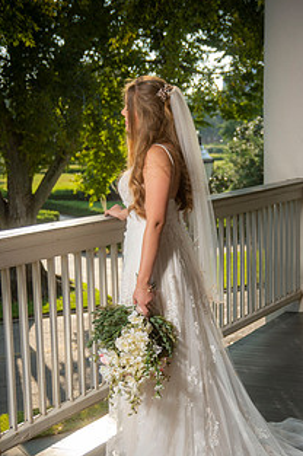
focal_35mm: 69
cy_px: 296
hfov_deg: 19.7
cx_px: 184
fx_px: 873
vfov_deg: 29.1
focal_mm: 48
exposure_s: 1/250
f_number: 5.6
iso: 100
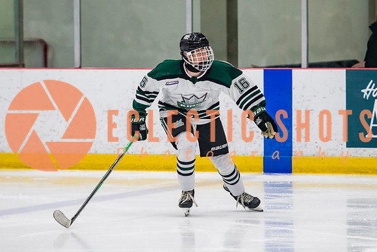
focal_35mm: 290
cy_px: 112
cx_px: 183
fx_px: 3041
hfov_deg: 7.1
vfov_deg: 4.7
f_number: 3.2
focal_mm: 160
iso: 2000
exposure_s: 1/640
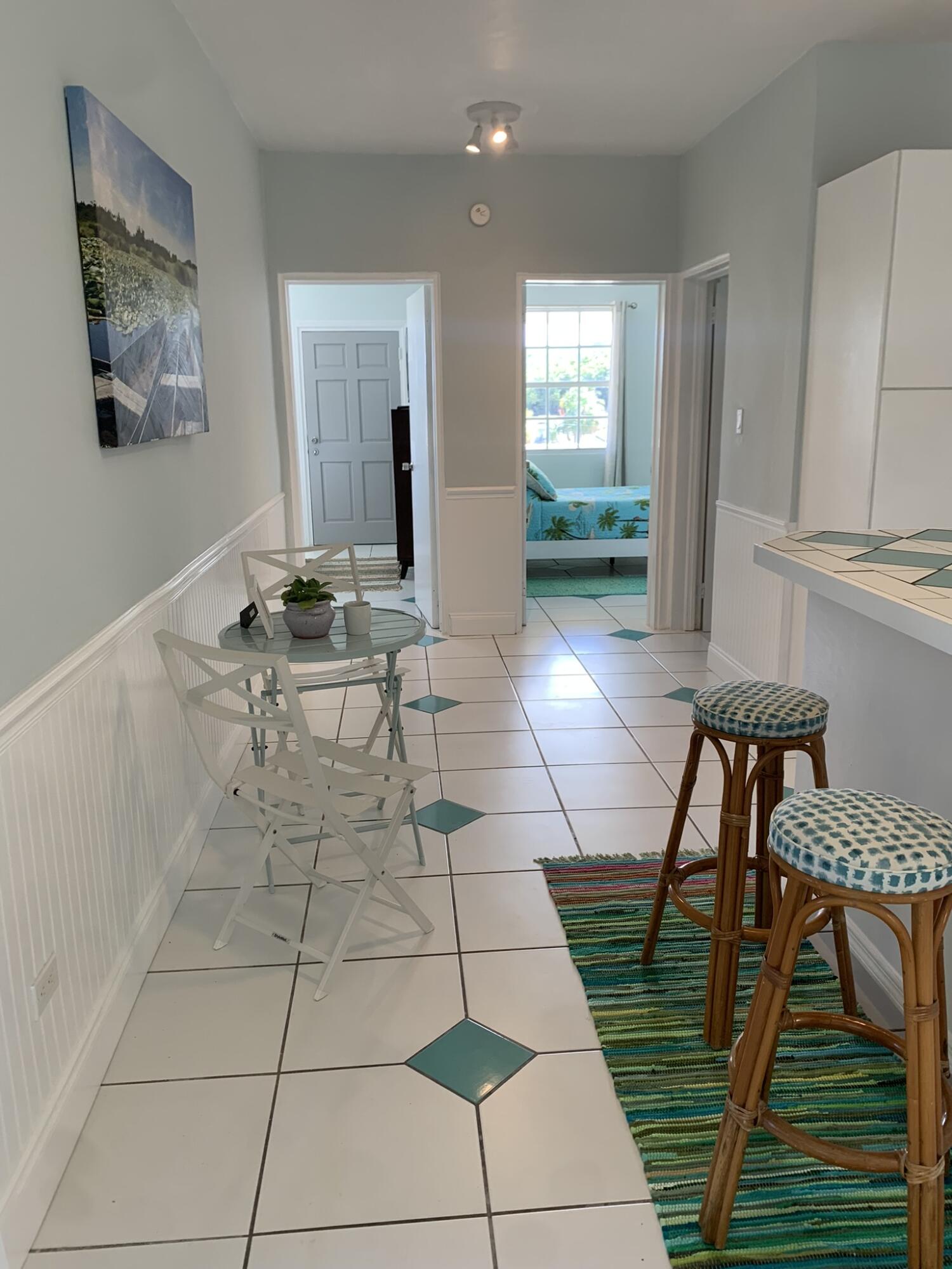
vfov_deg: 67.3
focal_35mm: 26
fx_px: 953
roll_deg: +0.6
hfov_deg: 53.1
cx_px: 476
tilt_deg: -13.1
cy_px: 634
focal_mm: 4.25
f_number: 1.8
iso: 80
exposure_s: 1/120
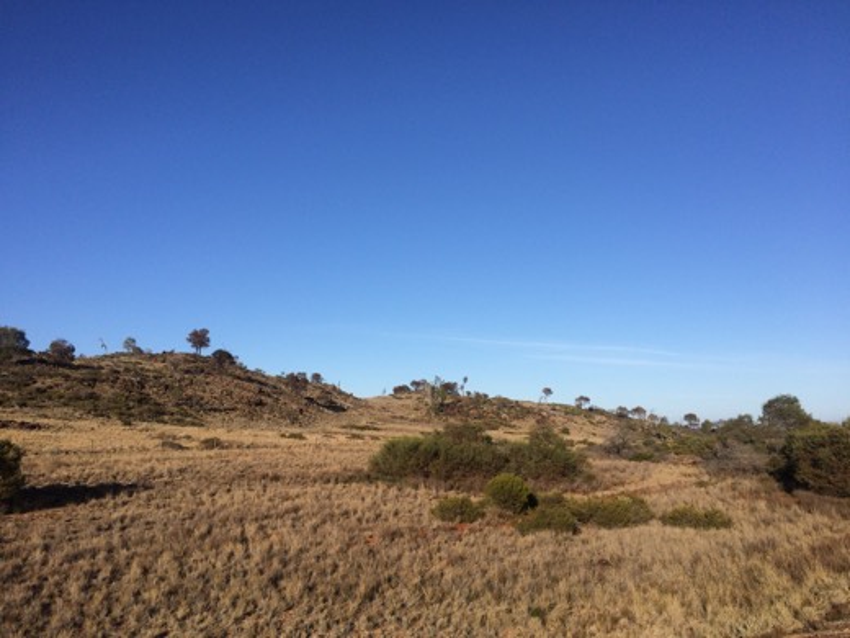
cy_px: 319
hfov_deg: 61.7
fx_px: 712
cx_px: 425
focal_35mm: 29
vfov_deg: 48.2
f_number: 2.2
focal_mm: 4.15
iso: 32
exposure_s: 1/2564
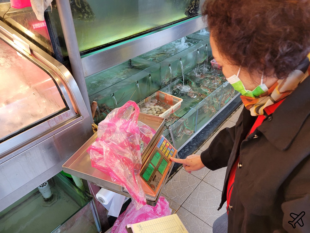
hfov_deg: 67.3
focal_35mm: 26
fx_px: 233
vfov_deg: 53.1
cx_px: 155
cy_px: 116
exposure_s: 1/120
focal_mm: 5.4
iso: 200
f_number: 1.8
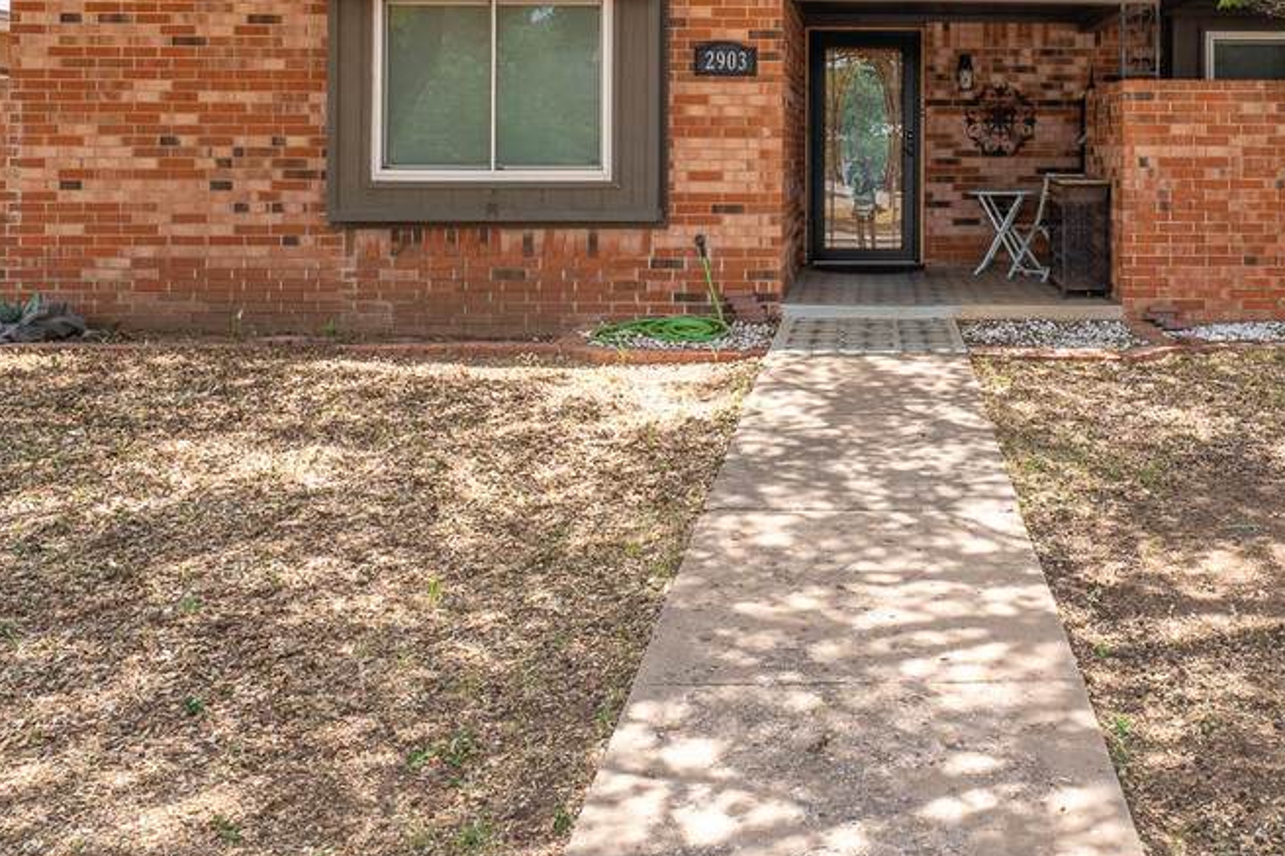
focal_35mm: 39
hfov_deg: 48.4
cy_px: 146
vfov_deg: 33.0
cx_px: 899
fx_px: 1392
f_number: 9
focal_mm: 20
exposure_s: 1/125
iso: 100
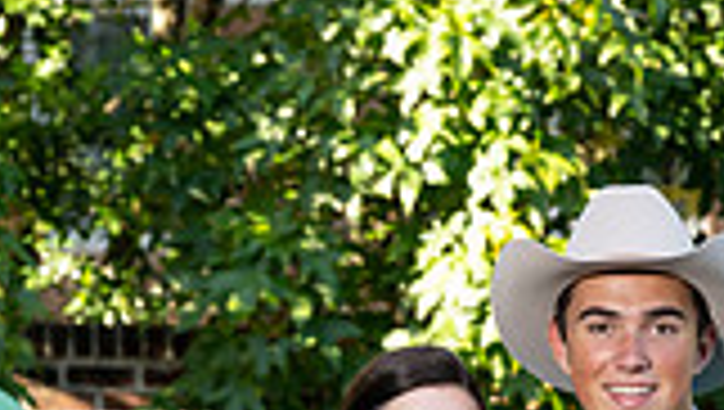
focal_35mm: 266
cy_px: 883
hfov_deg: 8.1
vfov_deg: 4.5
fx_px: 5112
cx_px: 508
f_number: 5
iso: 400
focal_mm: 91
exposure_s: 1/200
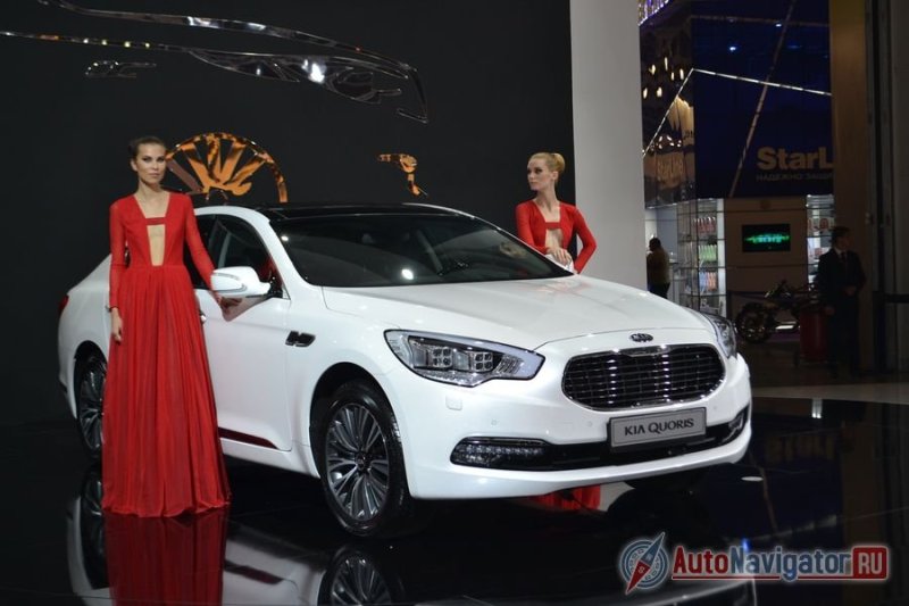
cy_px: 303
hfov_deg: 36.9
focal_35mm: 54
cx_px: 454
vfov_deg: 25.0
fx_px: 1363
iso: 400
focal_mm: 36
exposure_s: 1/100
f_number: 5
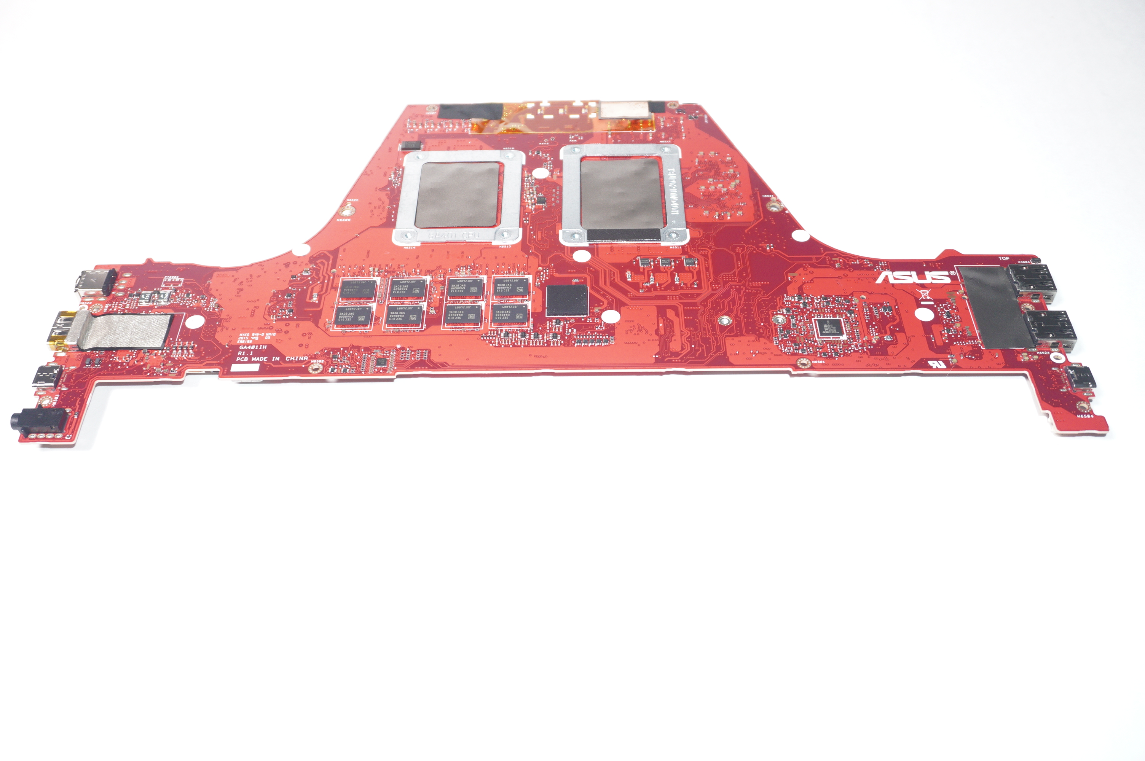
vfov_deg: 36.8
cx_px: 572
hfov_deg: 53.2
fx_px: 1144
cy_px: 380
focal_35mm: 36
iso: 640
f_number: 5
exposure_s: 1/125
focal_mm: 24
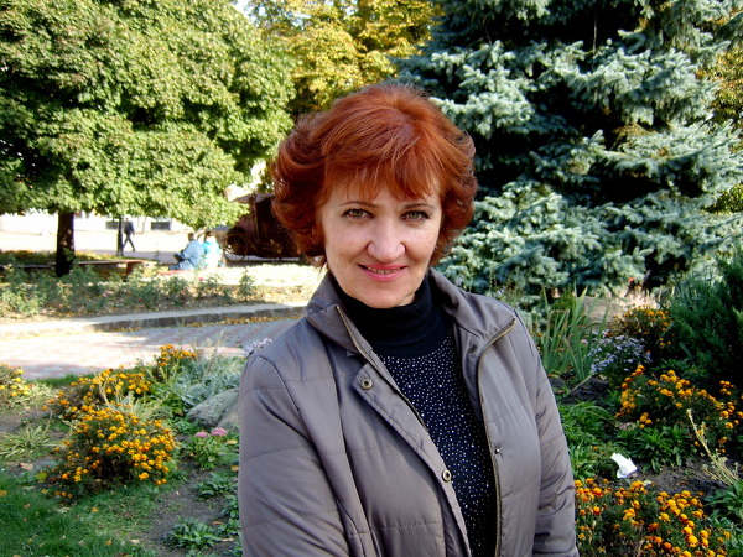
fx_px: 665
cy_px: 278
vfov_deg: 45.4
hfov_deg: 58.4
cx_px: 372
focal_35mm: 31
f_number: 2.7
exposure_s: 1/125
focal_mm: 8.13
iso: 50
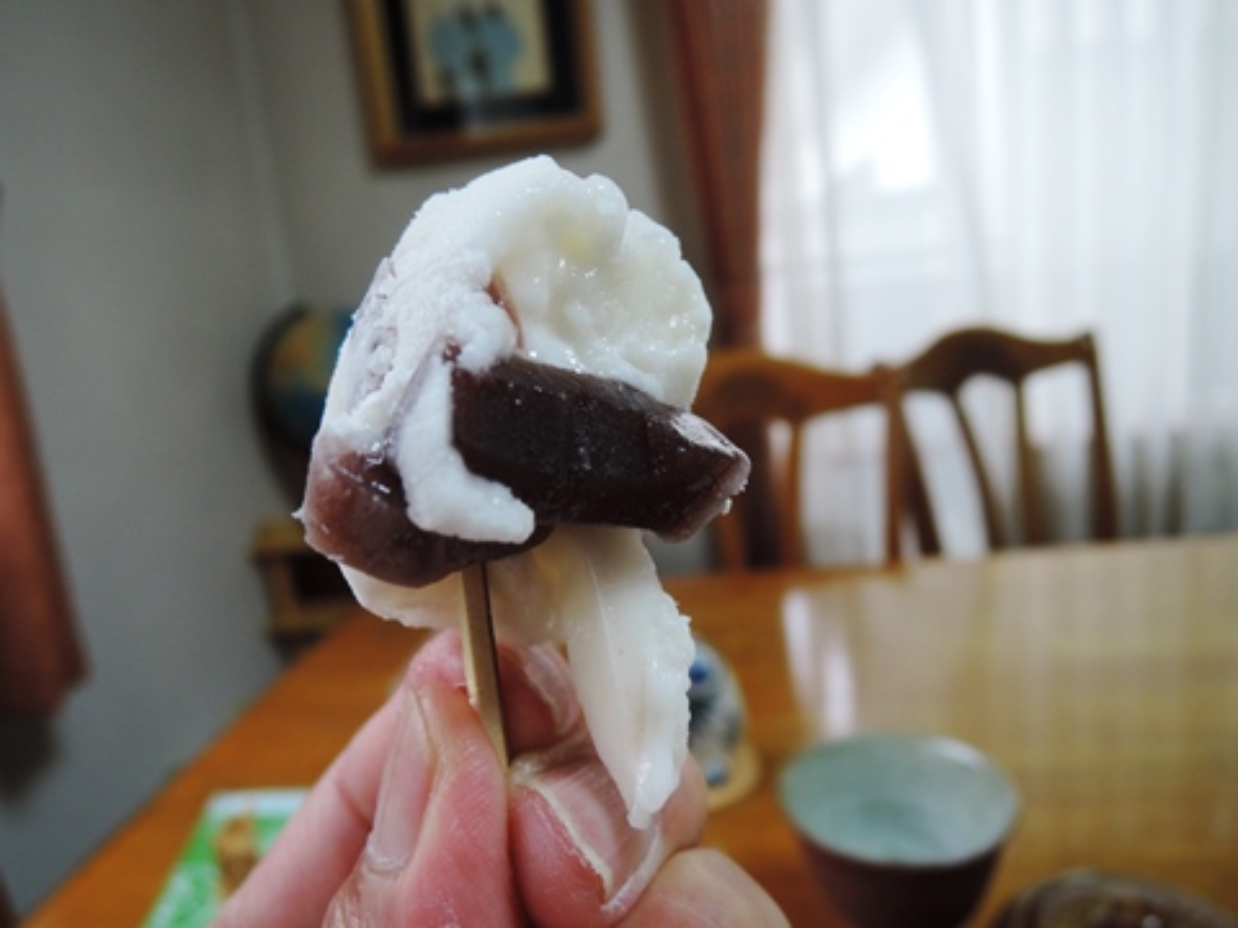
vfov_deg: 56.8
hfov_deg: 71.6
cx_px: 619
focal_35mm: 24
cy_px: 464
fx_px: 858
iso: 180
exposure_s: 1/30
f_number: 2.8
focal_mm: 5.1
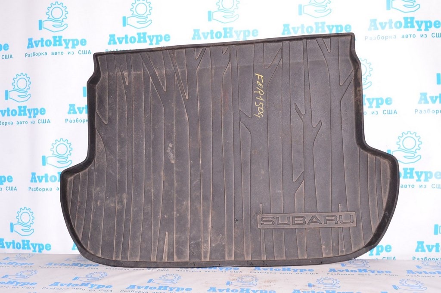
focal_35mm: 36
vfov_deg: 36.8
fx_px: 441
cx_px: 220
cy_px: 146
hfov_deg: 53.2
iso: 1600
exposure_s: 1/160
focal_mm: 24
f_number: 8
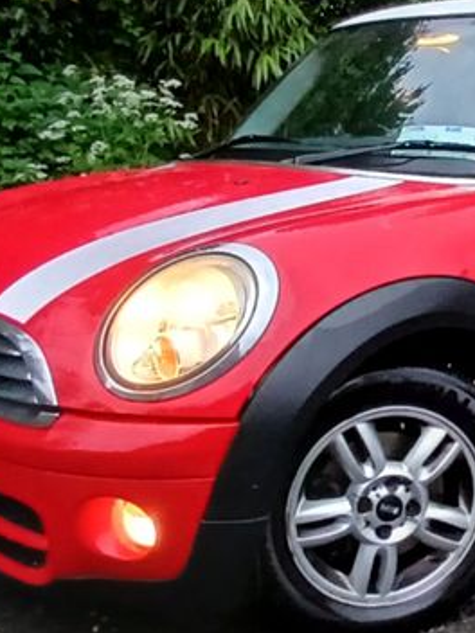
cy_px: 322
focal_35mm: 29
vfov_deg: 61.7
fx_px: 531
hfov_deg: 45.1
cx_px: 399
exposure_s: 1/33.3
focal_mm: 1.4
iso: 200
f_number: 2.2
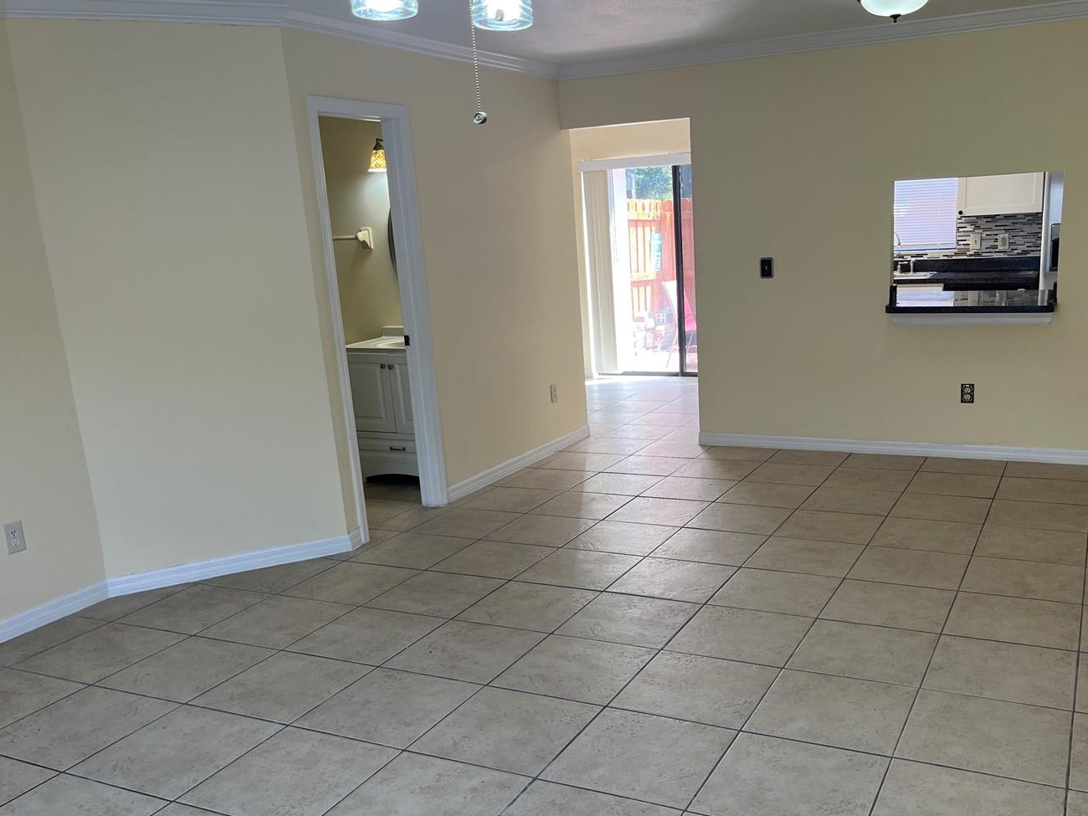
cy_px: 477
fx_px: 1006
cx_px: 627
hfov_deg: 56.6
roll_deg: +3.4
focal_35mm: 32
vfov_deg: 44.0
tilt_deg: -13.7
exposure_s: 1/147
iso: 64
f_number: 1.6
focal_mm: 5.1
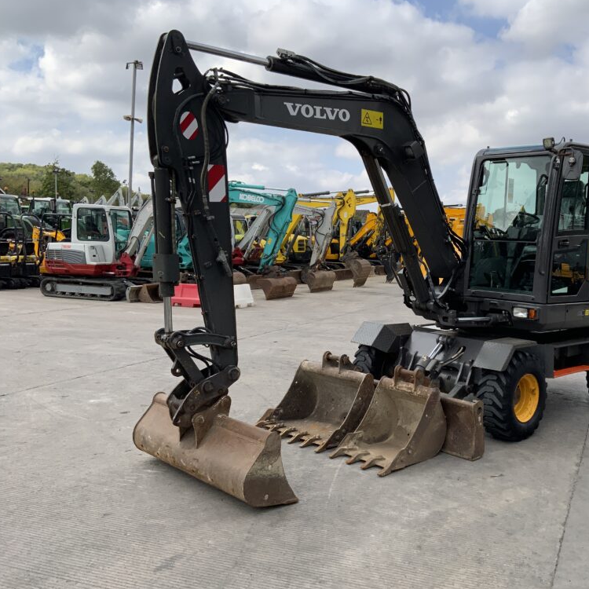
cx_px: 395
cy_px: 291
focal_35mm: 35
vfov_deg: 47.2
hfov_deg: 46.4
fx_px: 674
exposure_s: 1/1675
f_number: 1.8
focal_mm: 3
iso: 16
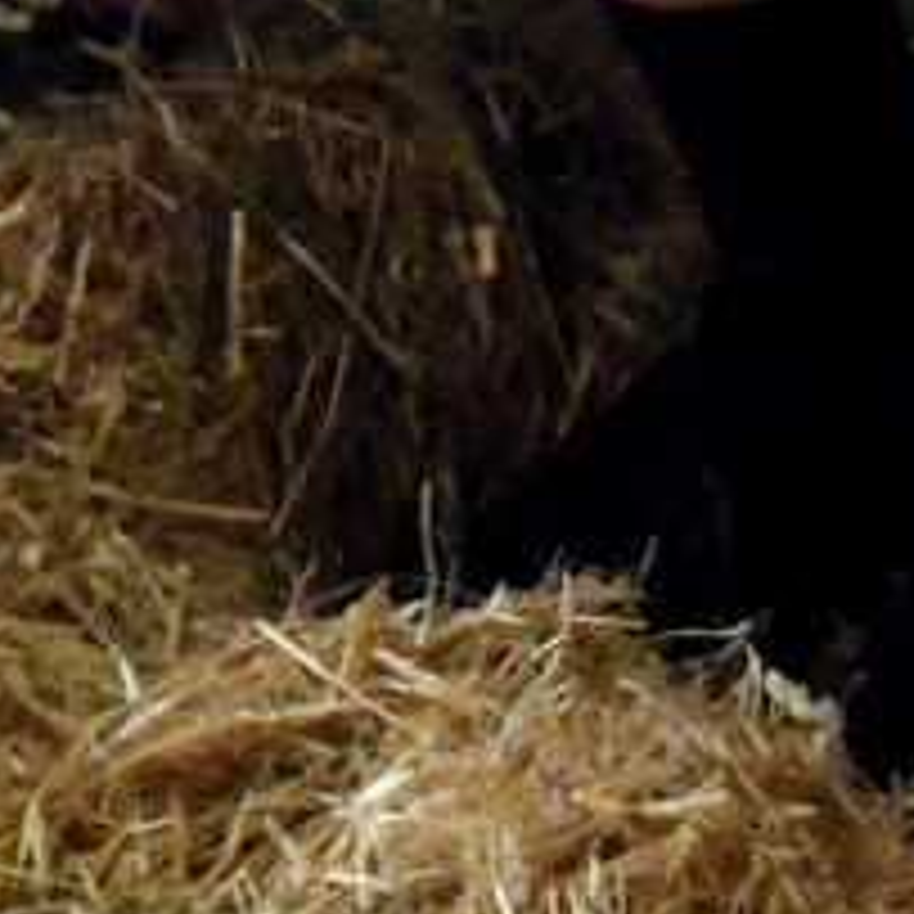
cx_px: 1243
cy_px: -1758
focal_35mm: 309
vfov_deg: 5.4
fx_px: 9231
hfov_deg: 5.6
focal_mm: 24
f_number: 5.6
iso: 3200
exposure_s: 1/160
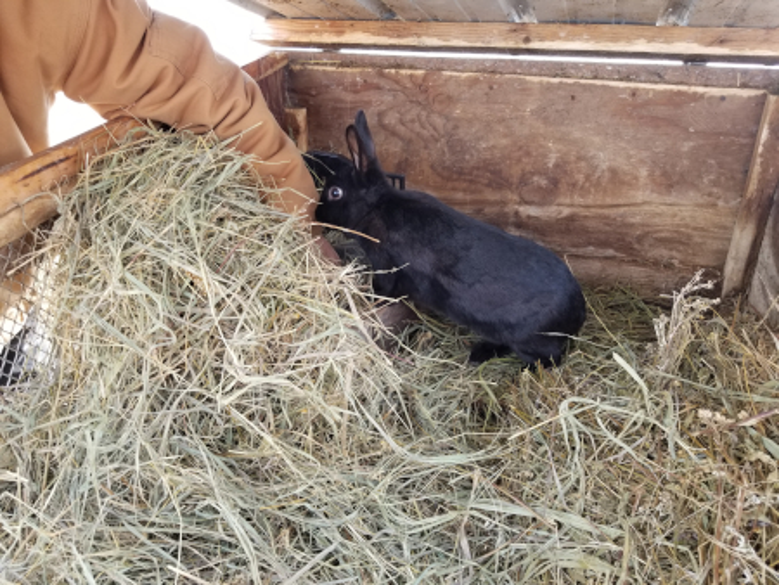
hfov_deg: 67.3
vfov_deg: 53.1
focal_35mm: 26
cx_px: 390
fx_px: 585
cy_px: 292
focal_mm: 4.25
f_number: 1.7
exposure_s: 1/120
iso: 50
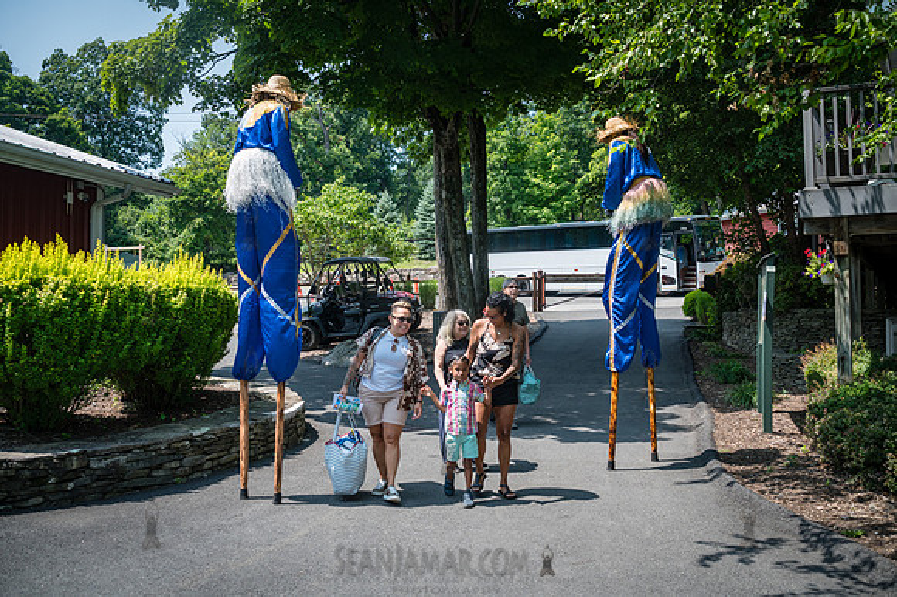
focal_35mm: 35
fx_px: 872
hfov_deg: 54.5
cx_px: 448
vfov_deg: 37.8
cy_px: 298
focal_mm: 35
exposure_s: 1/2000
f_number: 3.5
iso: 400
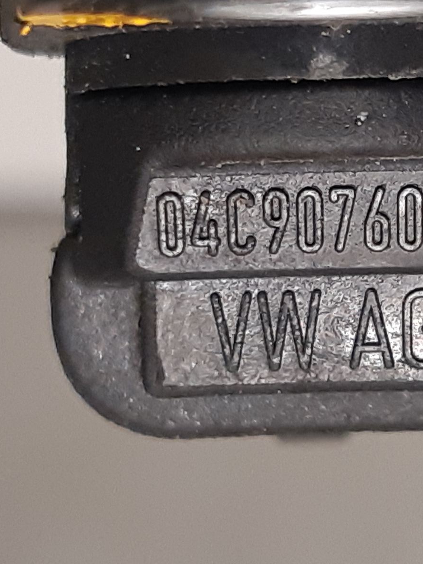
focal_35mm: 45
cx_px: 418
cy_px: 259
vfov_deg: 42.0
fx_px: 733
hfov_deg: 30.1
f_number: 1.7
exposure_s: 1/50
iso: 200
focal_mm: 3.93
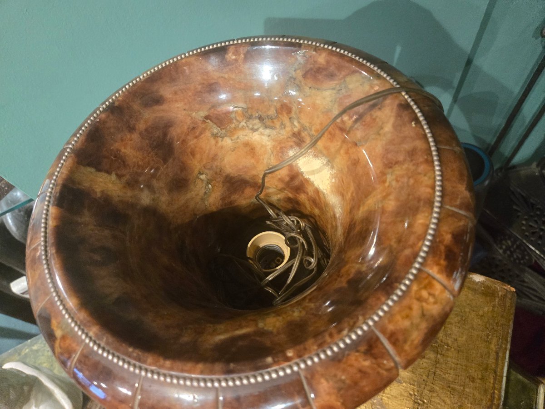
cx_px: 272
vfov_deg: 58.9
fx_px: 362
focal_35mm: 23
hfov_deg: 73.9
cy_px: 204
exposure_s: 1/100
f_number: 1.8
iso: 1600
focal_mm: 5.4
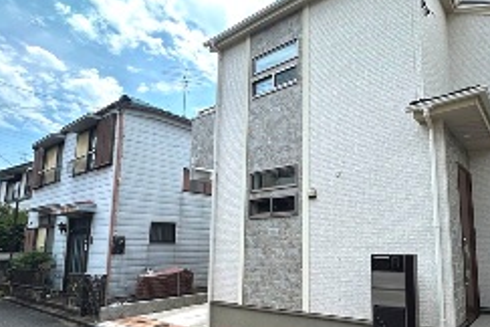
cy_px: 204
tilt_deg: +8.3
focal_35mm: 24
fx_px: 327
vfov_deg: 52.6
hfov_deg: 71.1
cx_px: 335
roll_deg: +0.5
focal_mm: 2.22
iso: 50
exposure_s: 1/1135
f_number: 2.2
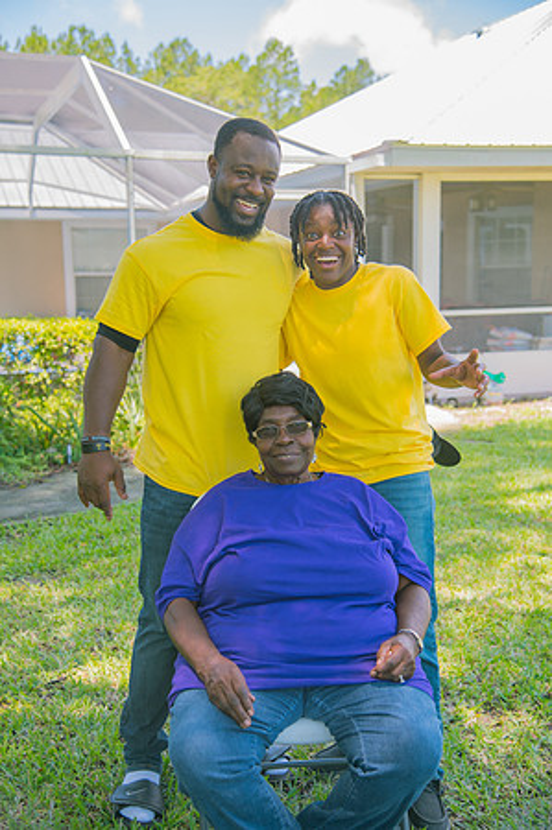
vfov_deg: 42.8
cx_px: 276
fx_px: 1060
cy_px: 415
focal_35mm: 46
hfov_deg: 29.2
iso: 250
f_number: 4
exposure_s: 1/320
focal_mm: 46
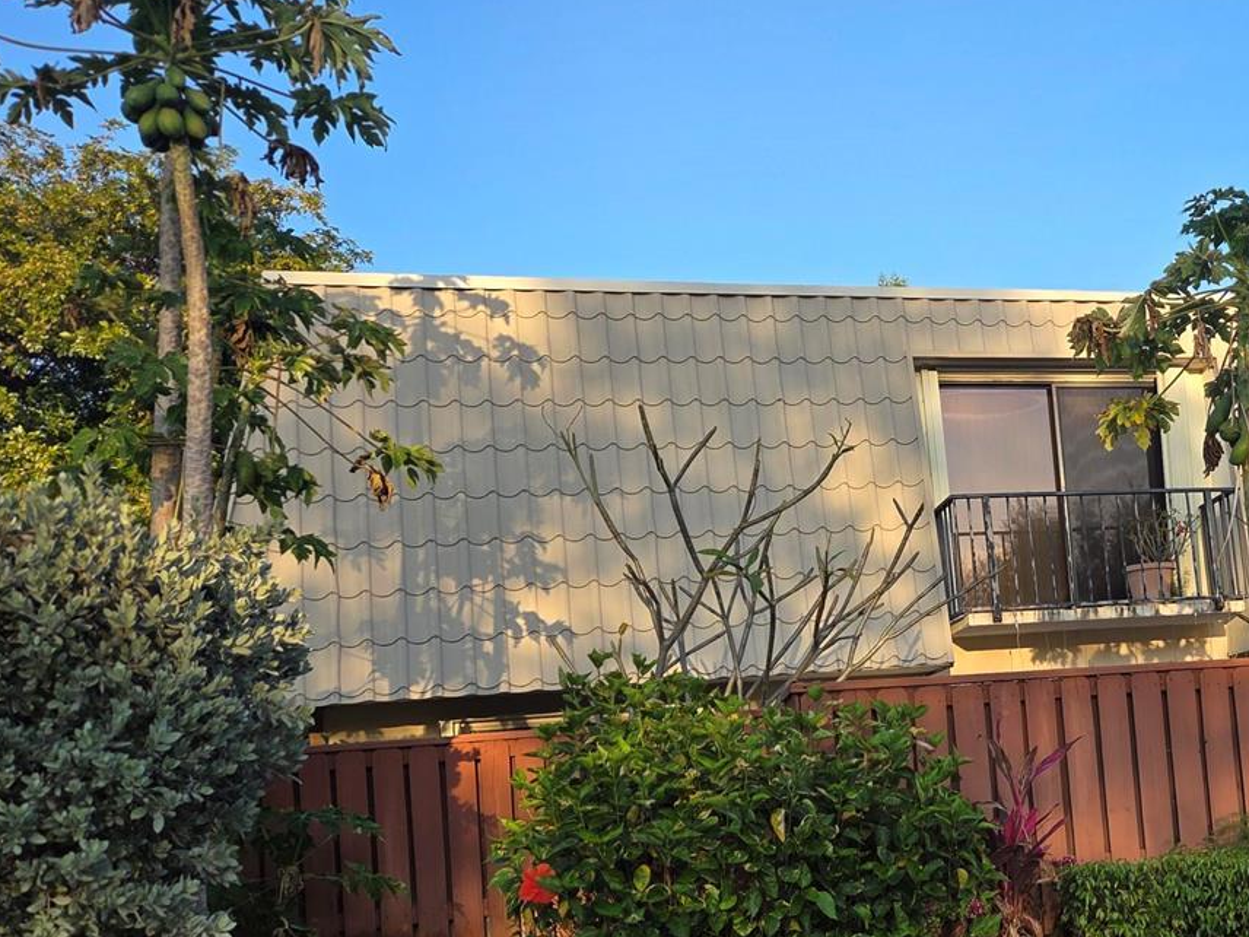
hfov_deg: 41.2
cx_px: 1065
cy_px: 671
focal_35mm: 43
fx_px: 1552
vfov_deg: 33.1
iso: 80
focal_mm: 5.4
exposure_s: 1/1414
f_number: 1.8
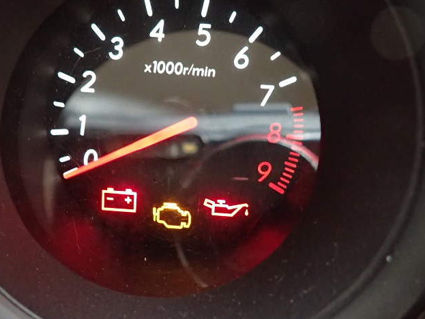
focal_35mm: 37
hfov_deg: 50.1
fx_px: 455
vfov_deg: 38.7
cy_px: 164
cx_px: 220
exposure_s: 1/30
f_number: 2
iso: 800
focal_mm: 4.5
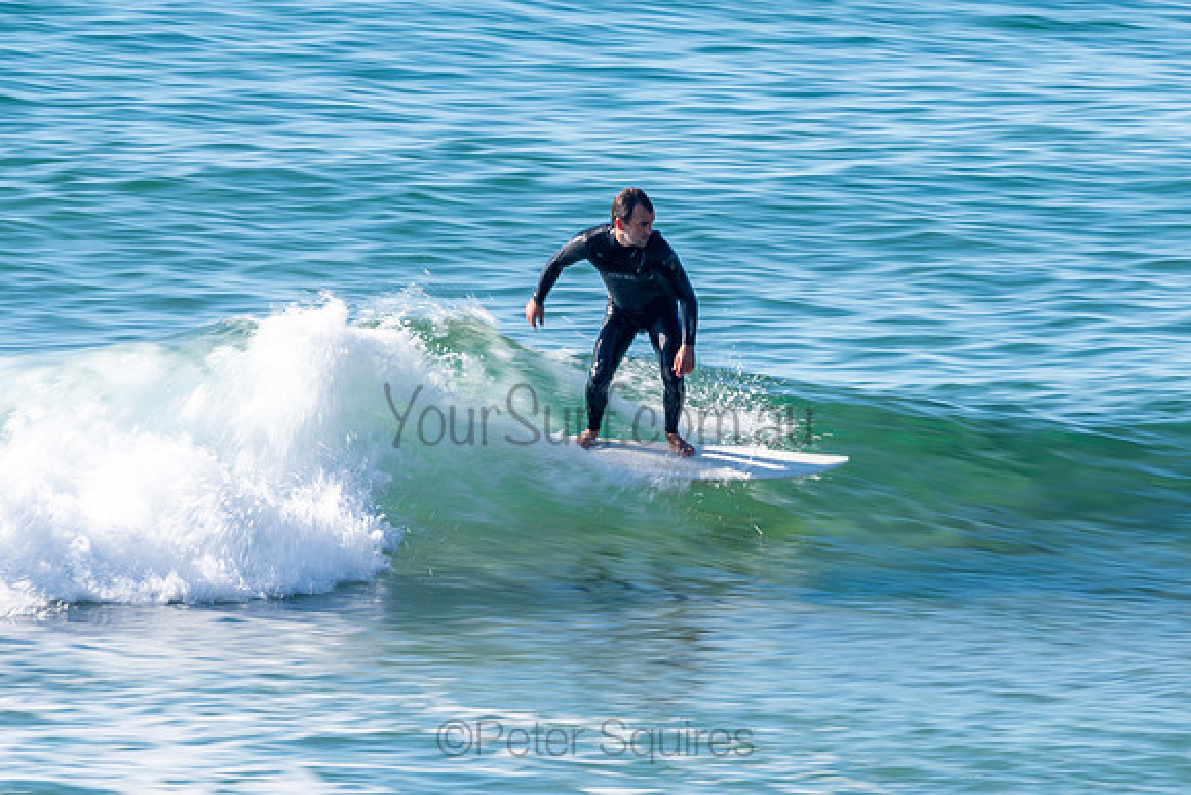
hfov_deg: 3.4
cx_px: 609
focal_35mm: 599
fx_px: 19806
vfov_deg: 2.3
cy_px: 389
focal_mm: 500
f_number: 22
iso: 64
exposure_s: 1/40
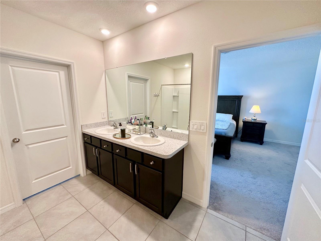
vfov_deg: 85.7
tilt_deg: -10.2
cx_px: 160
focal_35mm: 14
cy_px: 120
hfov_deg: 102.1
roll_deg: -0.9
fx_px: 130
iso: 200
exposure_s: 1/120
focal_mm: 2.22
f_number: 2.2
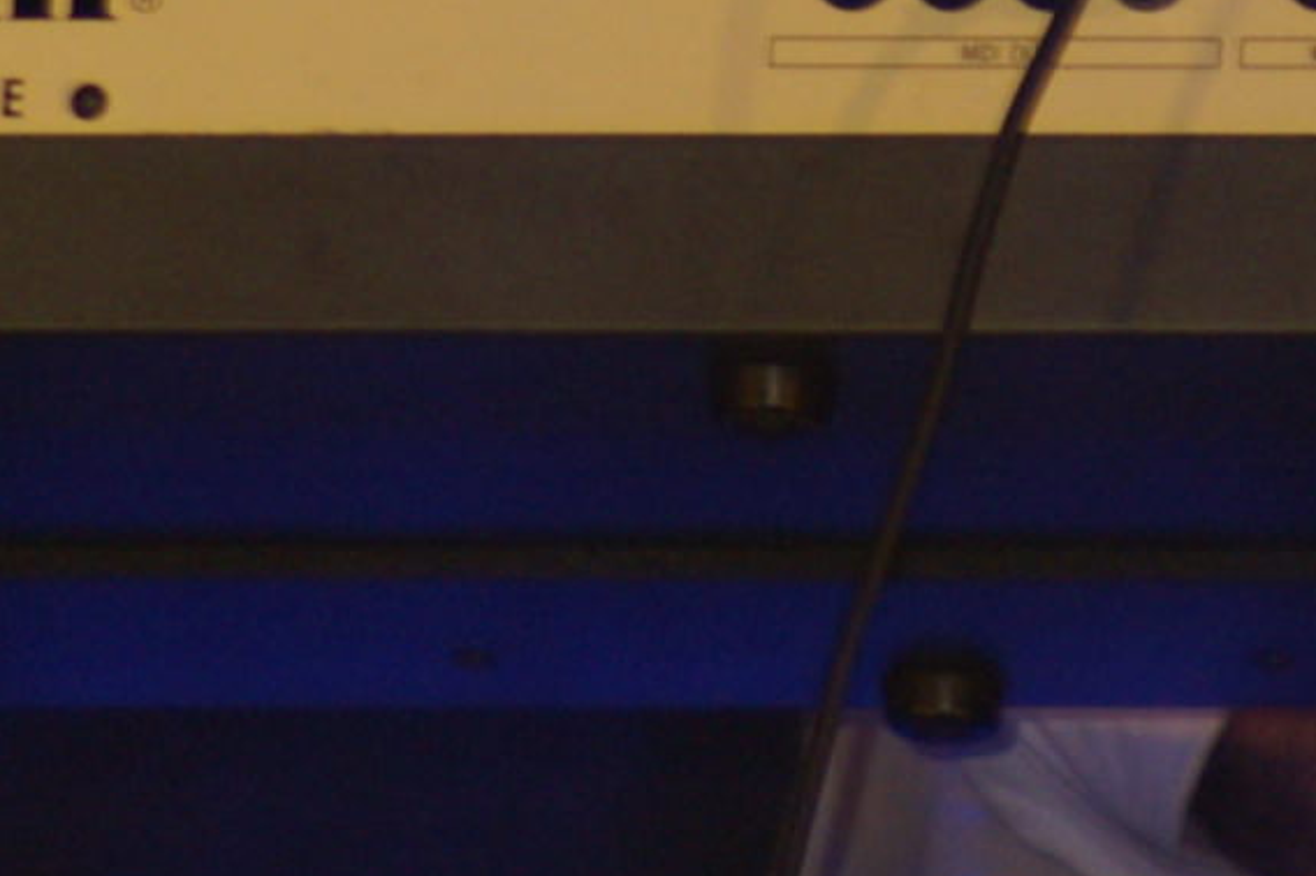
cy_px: -1024
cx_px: 1221
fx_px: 87058
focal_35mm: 2383
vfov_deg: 0.6
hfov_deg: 0.9
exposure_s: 1/60
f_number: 5.6
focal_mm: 300
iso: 400
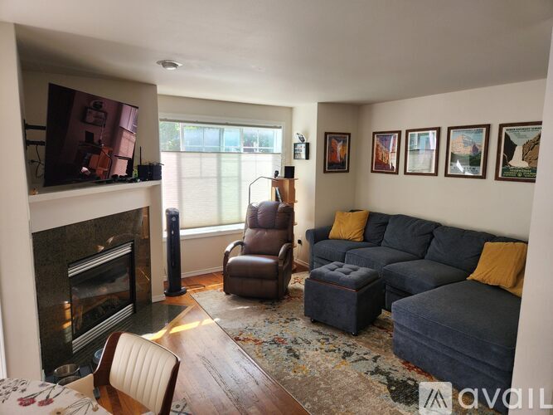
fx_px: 367
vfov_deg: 58.9
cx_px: 276
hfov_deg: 73.9
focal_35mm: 23
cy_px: 208
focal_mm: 5.4
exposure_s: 1/120
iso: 64
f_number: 1.8
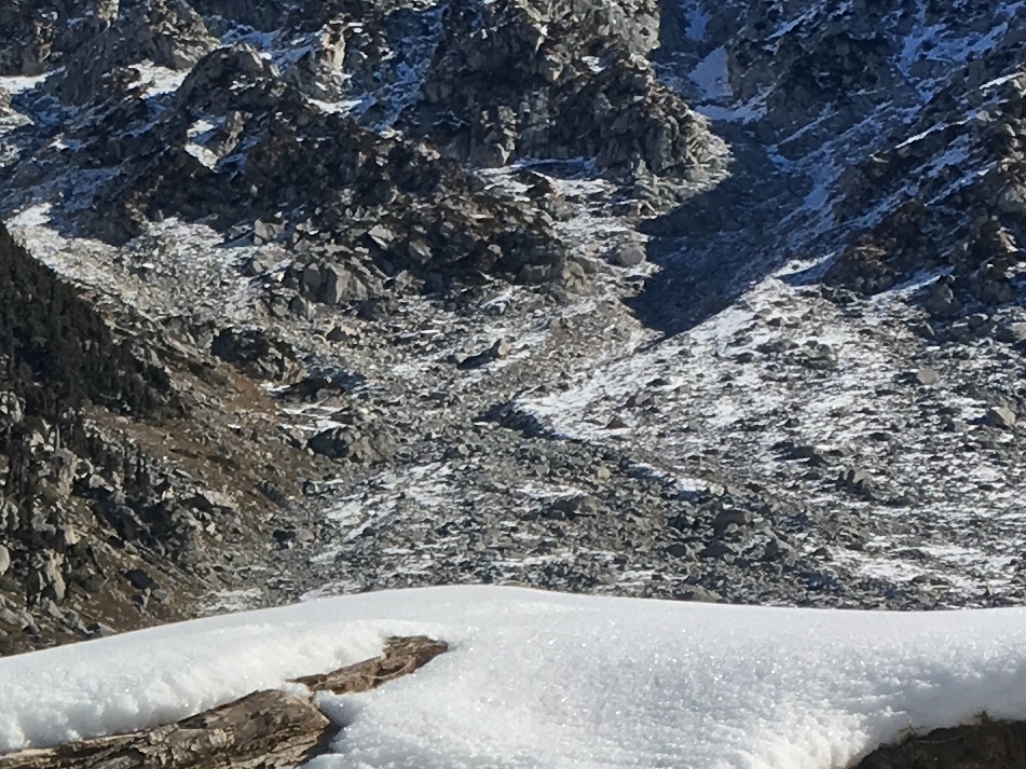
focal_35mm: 123
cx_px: -188
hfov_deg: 15.5
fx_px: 3645
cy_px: 1041
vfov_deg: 11.7
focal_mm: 4.15
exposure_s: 1/2137
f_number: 2.2
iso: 25
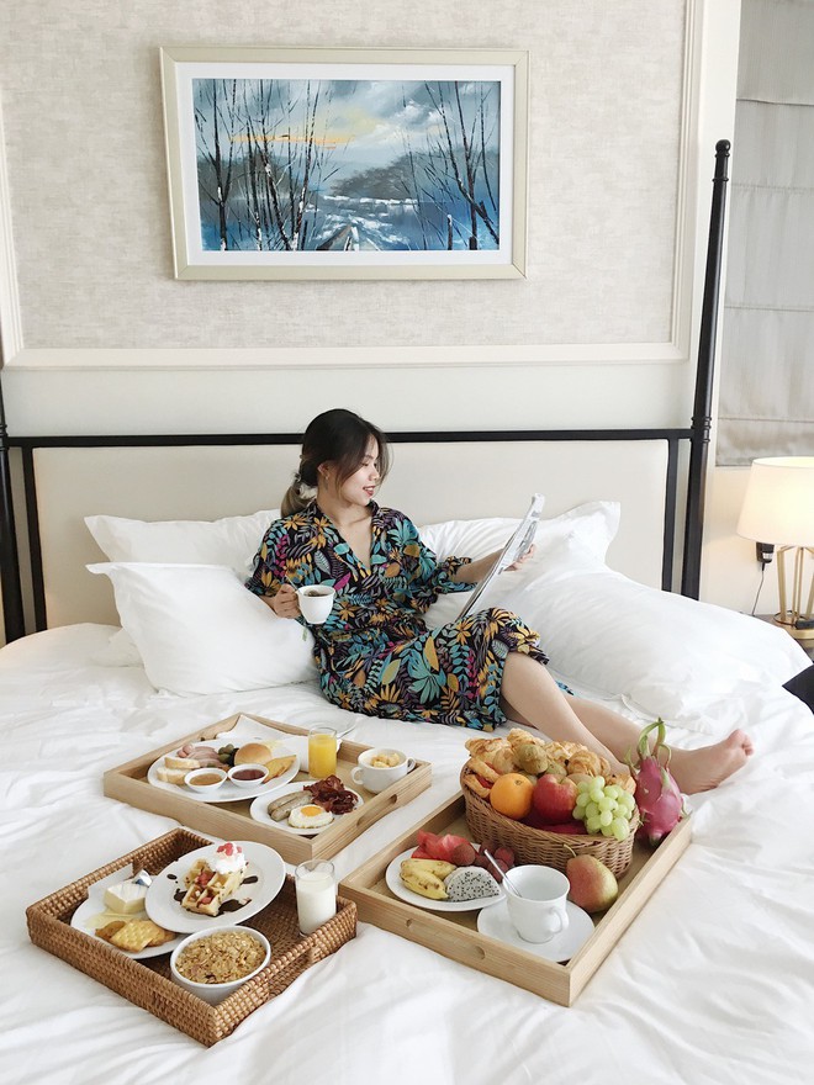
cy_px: 542
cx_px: 407
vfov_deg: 61.7
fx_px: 909
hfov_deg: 48.2
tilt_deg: -12.1
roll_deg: +0.4
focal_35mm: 29
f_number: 2.2
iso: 32
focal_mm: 4.15
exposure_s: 1/33
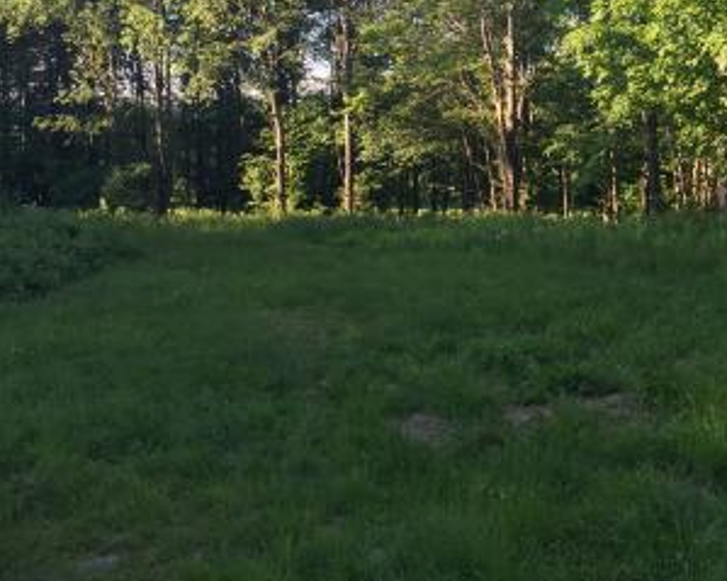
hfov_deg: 33.5
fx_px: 1183
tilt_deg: +0.3
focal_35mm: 55
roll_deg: -2.1
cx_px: 545
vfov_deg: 27.3
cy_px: 156
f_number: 2.2
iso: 32
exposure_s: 1/192
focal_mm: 4.15
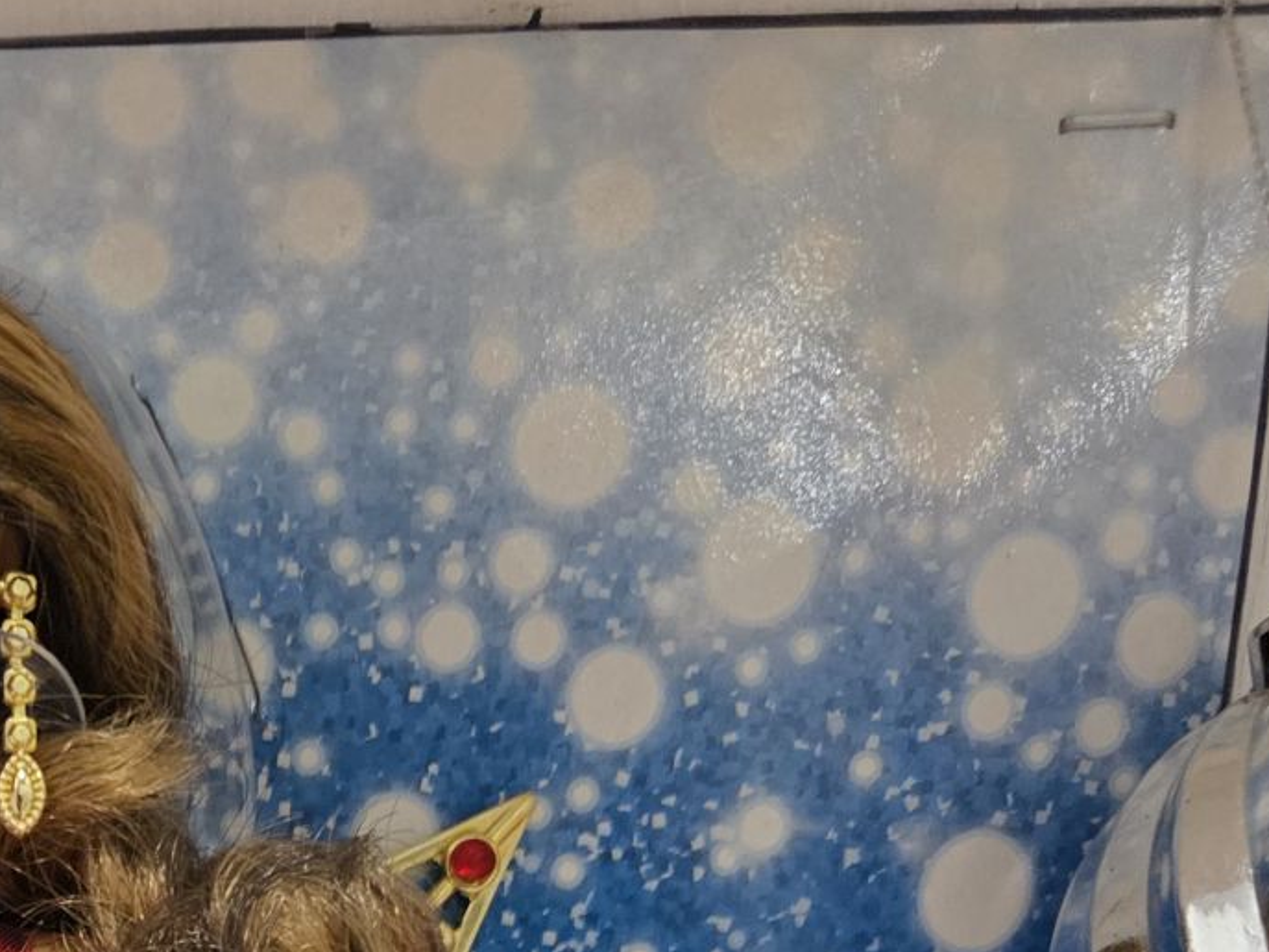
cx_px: -66
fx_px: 2456
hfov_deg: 27.0
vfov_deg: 17.5
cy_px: 1741
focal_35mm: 67
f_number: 1.7
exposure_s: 1/100
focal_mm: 6.3
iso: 1250
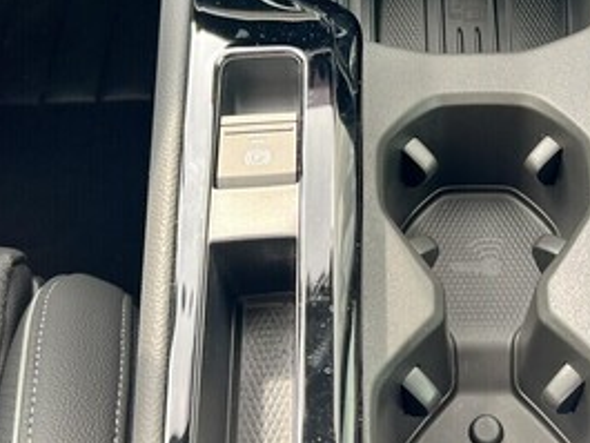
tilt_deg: -50.3
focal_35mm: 54
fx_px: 921
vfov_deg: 26.6
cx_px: 450
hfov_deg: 34.7
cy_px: 90
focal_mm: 5.7
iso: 125
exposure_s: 1/121
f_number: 1.5
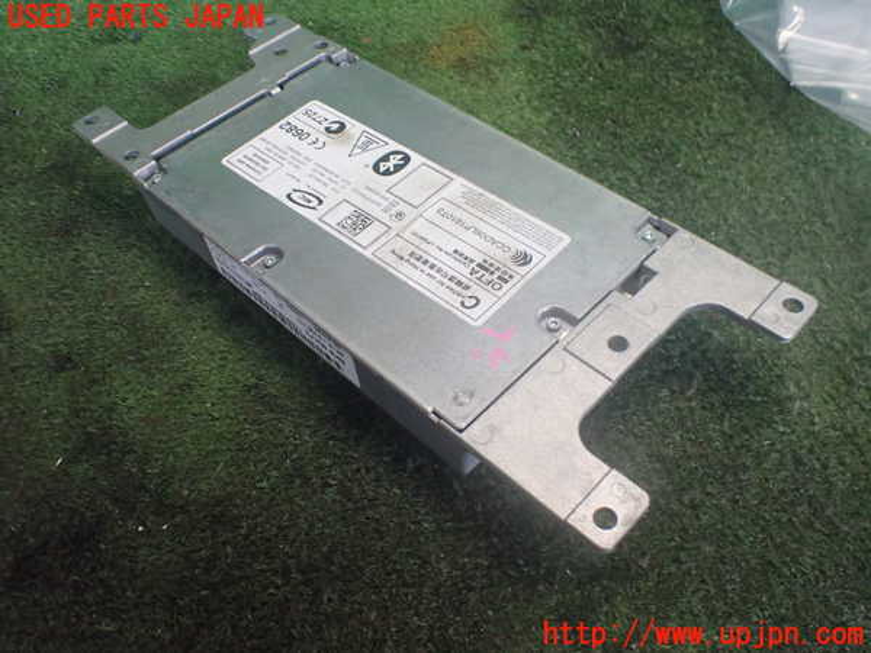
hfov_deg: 60.0
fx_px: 755
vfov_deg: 46.8
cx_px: 436
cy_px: 326
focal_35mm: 30
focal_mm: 5.4
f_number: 2.3
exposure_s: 1/125
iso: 800
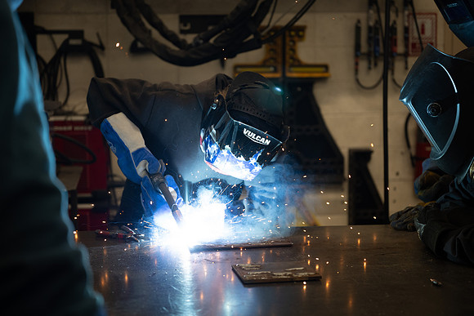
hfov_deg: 34.5
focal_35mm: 58
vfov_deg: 23.4
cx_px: 237
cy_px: 158
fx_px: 764
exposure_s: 1/400
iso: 640
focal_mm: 58
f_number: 2.8
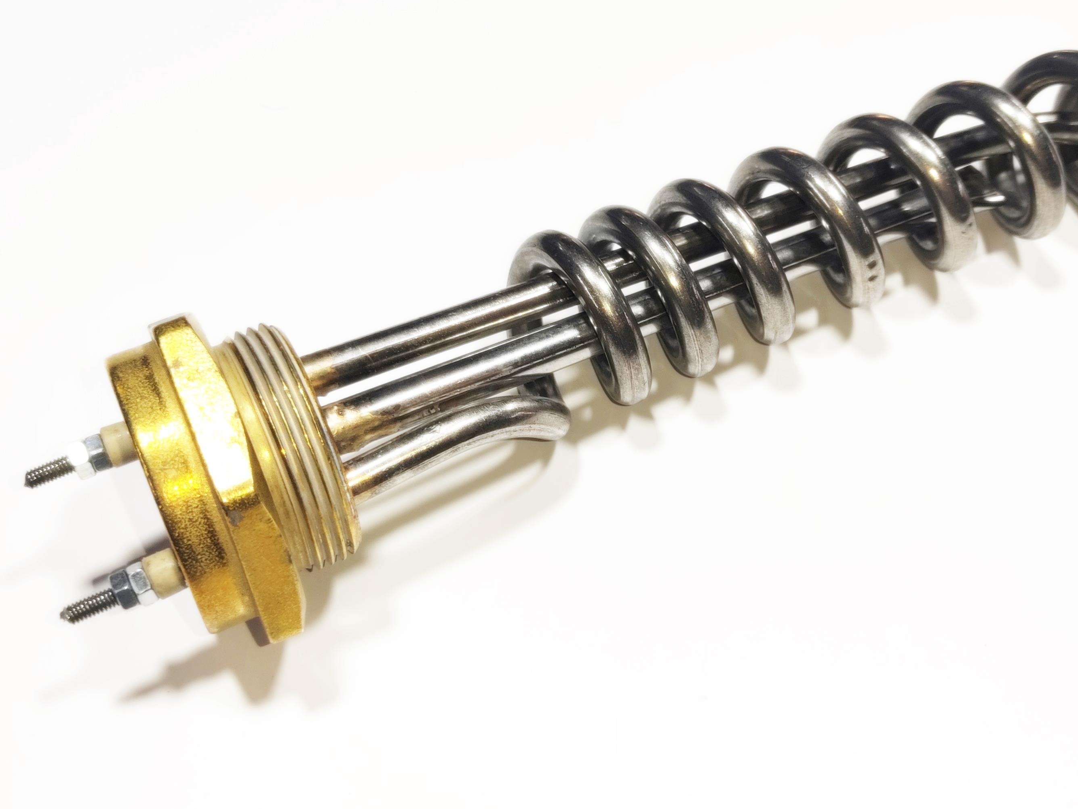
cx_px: 620
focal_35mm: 39
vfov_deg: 36.7
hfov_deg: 47.7
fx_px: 1214
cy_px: 344
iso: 189
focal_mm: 4.74
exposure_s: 1/50
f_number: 1.79
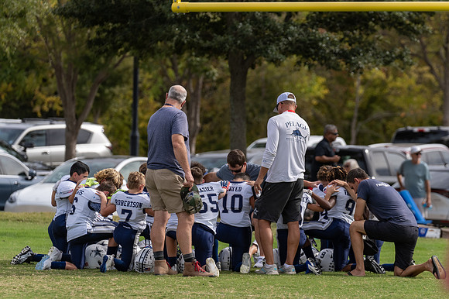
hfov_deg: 7.0
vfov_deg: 4.7
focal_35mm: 293
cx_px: 244
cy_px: 187
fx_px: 3656
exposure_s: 1/1600
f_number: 4
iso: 160
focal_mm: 200
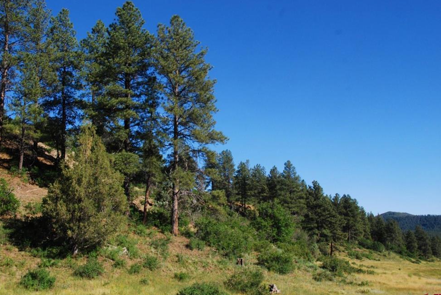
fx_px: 466
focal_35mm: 38
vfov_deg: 35.1
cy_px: 145
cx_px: 225
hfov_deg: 50.6
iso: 400
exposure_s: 1/400
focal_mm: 24
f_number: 10
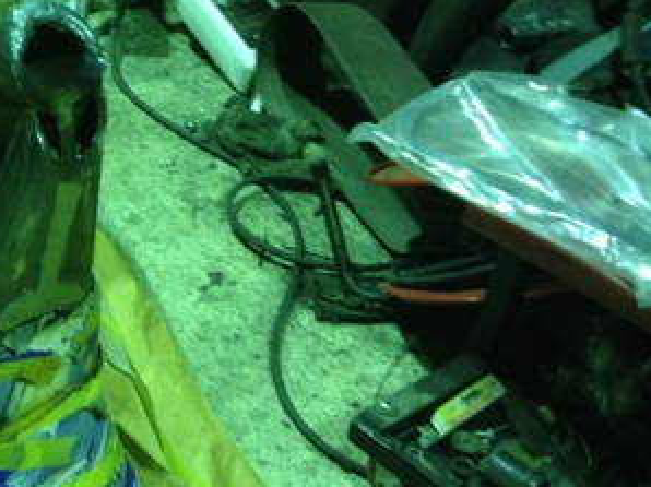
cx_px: -184
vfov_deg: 15.7
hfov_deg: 19.4
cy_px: 164
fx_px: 1766
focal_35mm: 94
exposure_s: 1/20
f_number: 2.4
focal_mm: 4.28
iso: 125
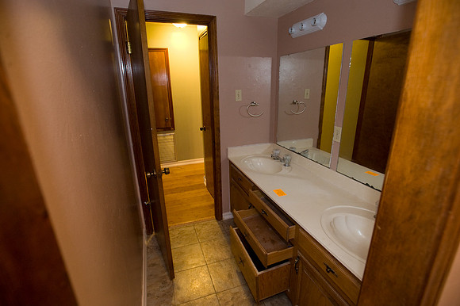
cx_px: 230
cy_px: 153
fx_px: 217
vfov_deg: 70.4
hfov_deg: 93.3
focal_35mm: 17
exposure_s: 1/25
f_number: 4
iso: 1250
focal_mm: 17
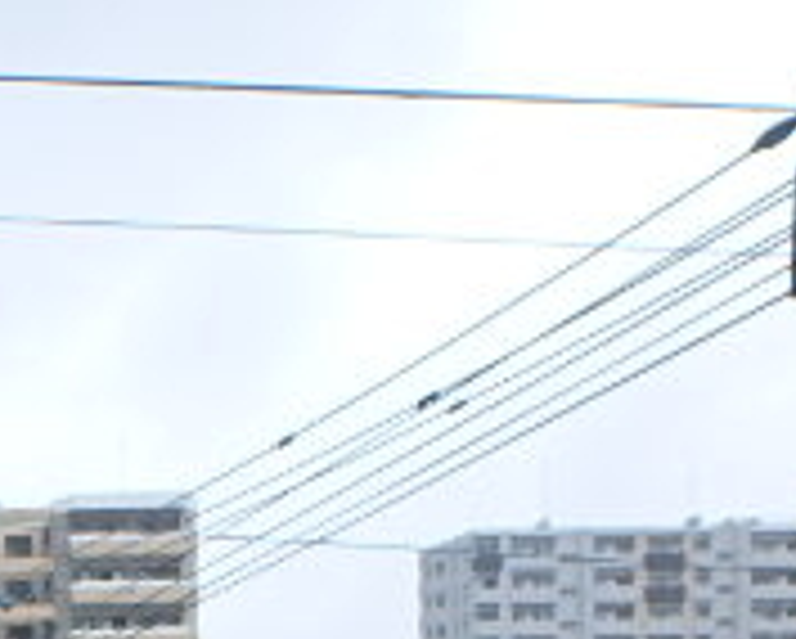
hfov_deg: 20.5
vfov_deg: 18.1
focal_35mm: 74
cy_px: 1004
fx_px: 1745
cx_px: -508
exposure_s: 1/500
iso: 125
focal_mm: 3.7
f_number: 3.5
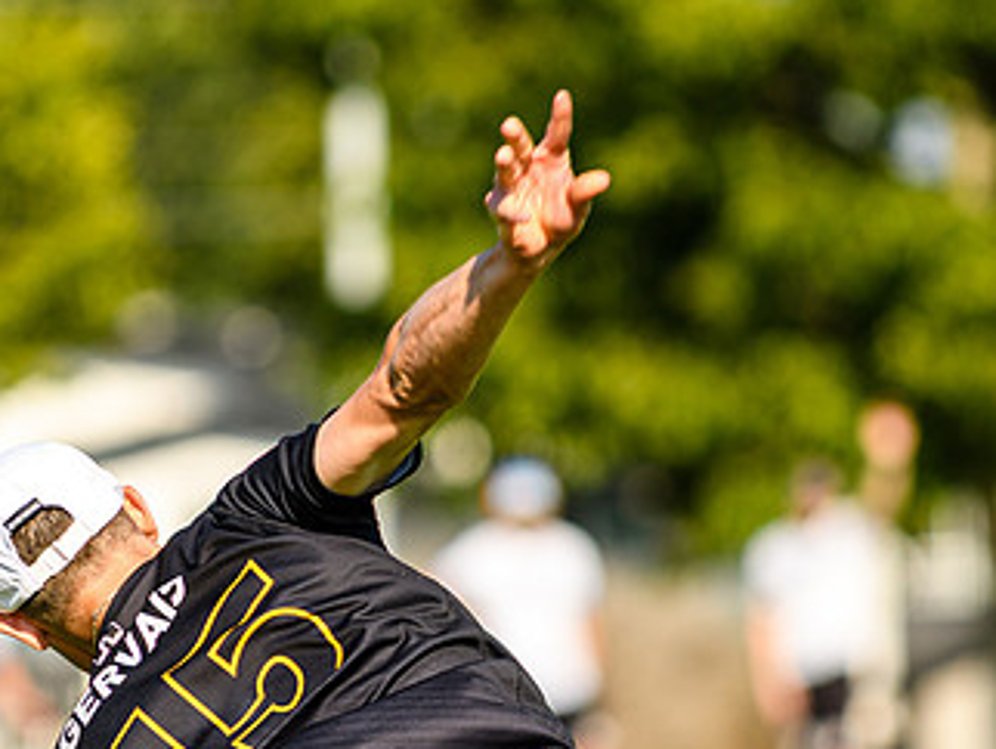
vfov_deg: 2.3
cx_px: 504
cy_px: 476
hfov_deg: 3.1
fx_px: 18515
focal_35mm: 643
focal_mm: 200
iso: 100
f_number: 3.2
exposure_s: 1/1250
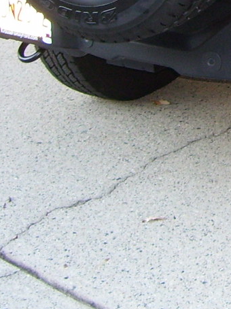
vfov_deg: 14.1
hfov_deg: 10.4
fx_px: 1202
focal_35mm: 135
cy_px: -86
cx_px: 393
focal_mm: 6
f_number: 2.7
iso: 125
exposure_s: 1/60
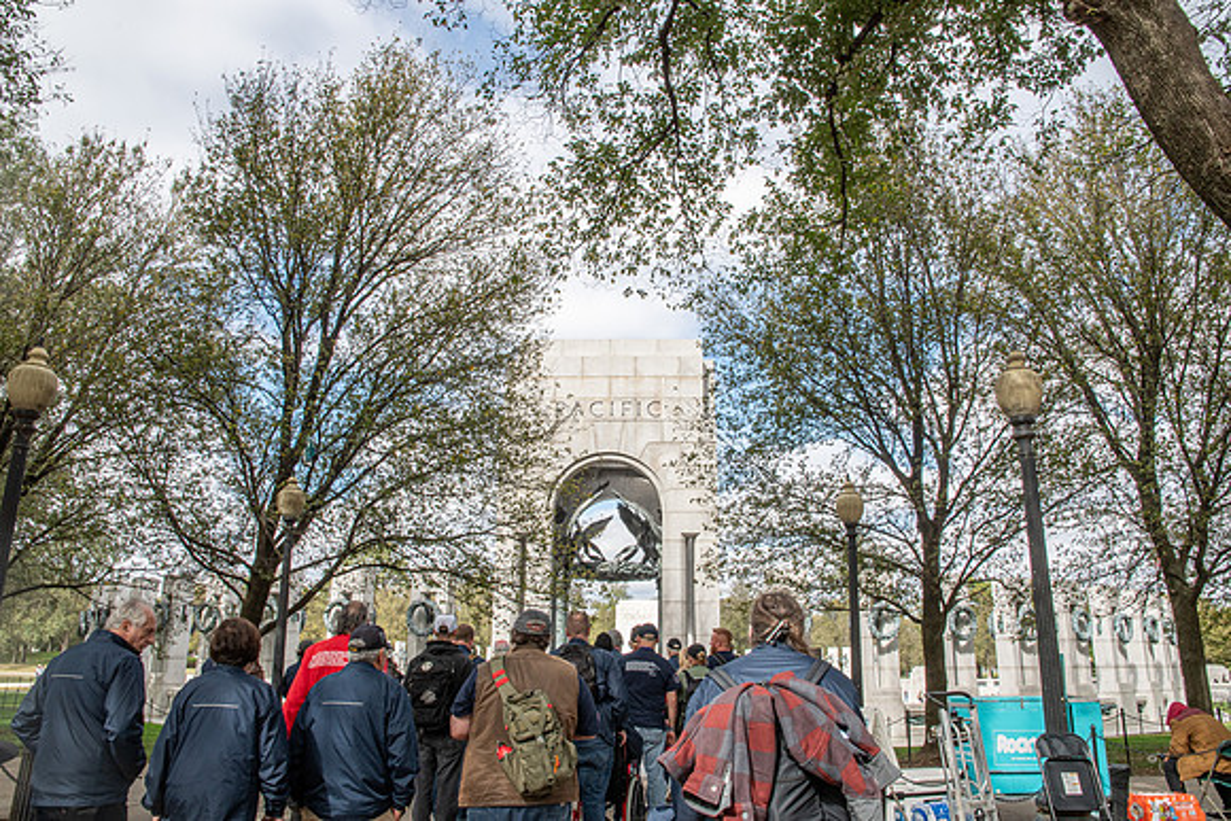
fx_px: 821
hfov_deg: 73.7
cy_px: 410
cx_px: 616
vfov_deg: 53.2
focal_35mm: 24
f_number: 16
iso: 125
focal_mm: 16
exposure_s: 1/125
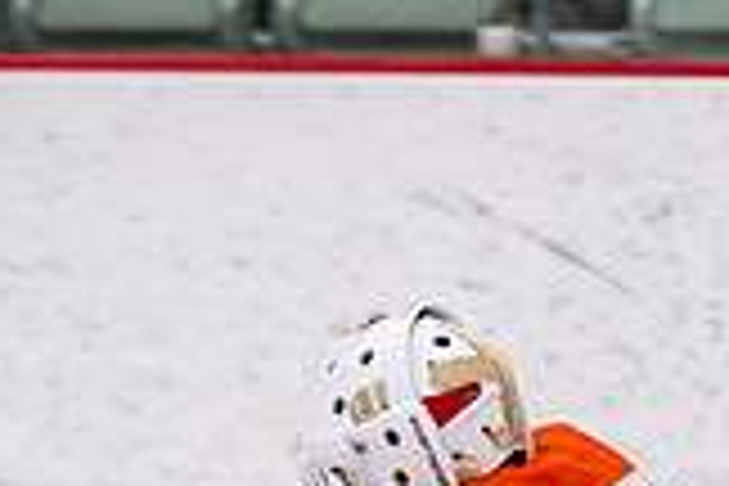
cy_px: 1381
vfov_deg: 1.8
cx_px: 391
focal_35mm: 767
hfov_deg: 2.7
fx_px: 15531
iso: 640
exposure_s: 1/640
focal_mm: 125
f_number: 2.8
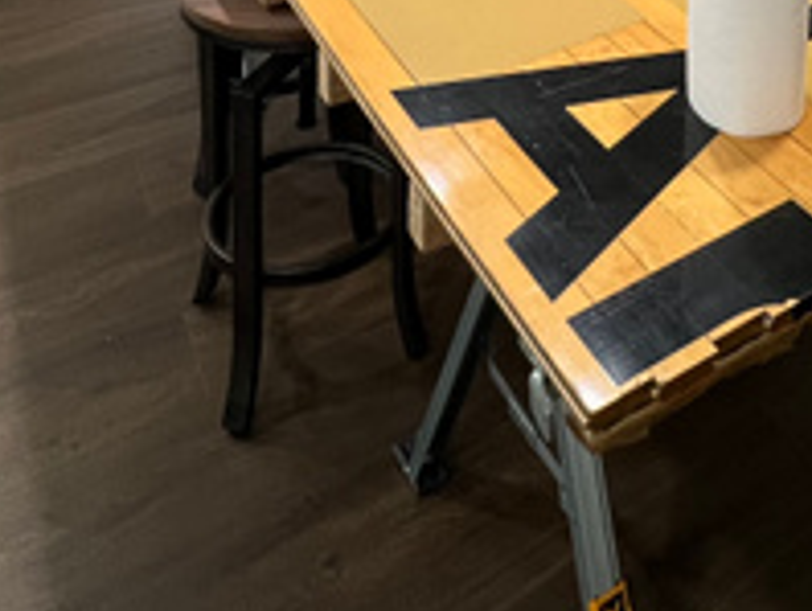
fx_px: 986
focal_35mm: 42
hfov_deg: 42.5
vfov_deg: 24.7
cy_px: -353
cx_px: 660
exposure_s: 1/60
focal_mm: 1.57
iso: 160
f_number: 1.8
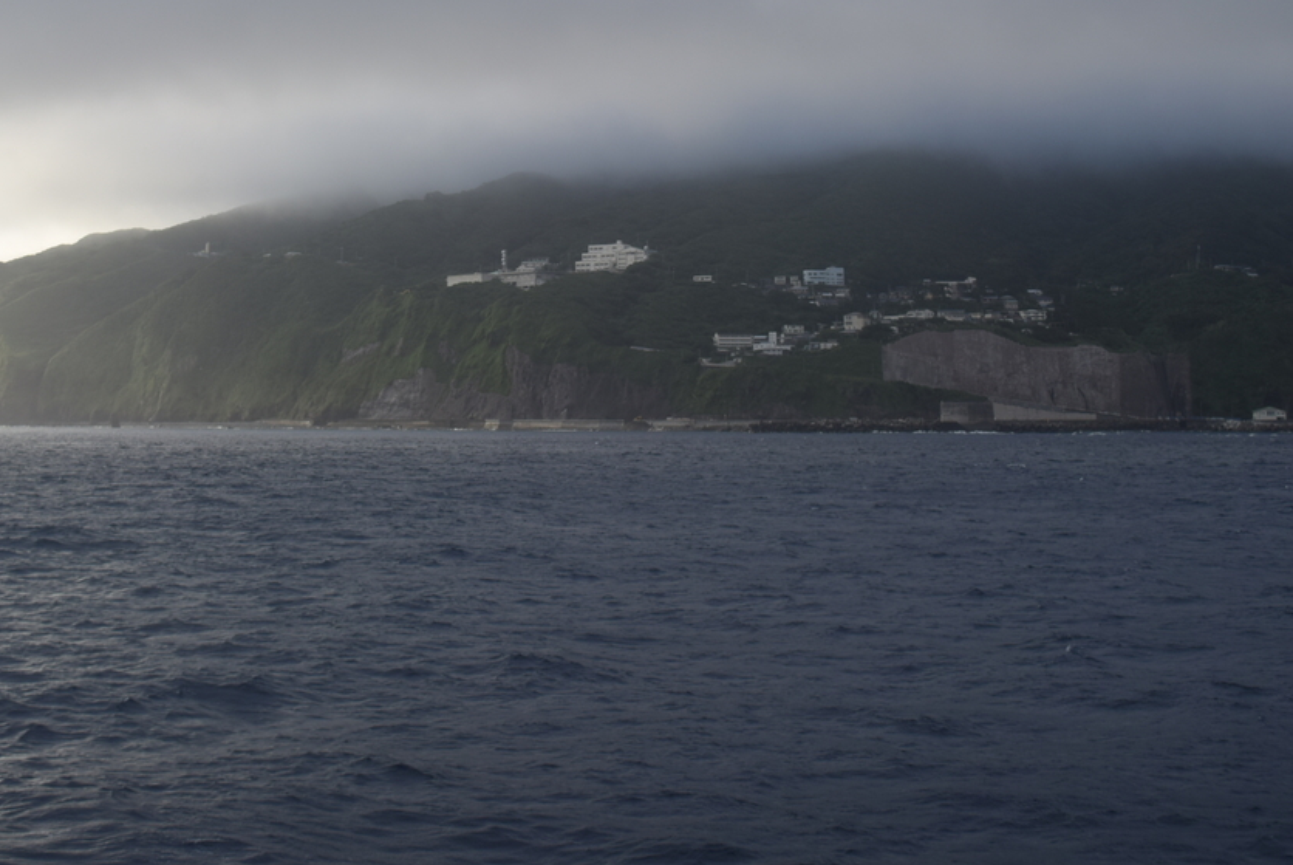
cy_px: 257
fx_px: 2013
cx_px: 467
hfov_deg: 35.4
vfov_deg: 24.1
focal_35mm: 56
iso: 100
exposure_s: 1/400
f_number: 6.3
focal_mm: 26
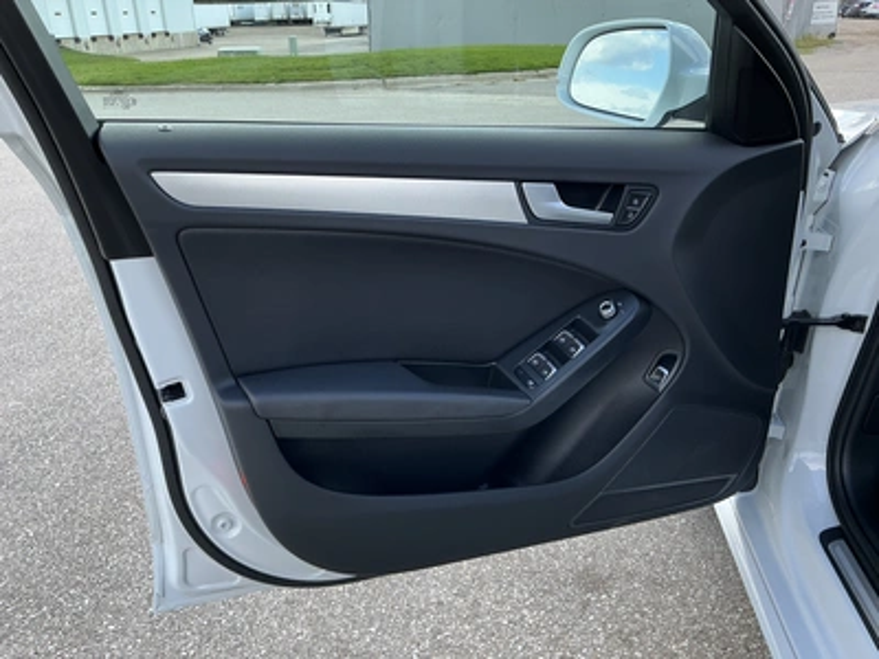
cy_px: 330
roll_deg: +1.4
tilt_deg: -20.9
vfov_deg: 49.7
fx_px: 711
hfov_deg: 63.4
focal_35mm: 28
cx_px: 440
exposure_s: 1/262
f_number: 1.8
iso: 25
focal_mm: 3
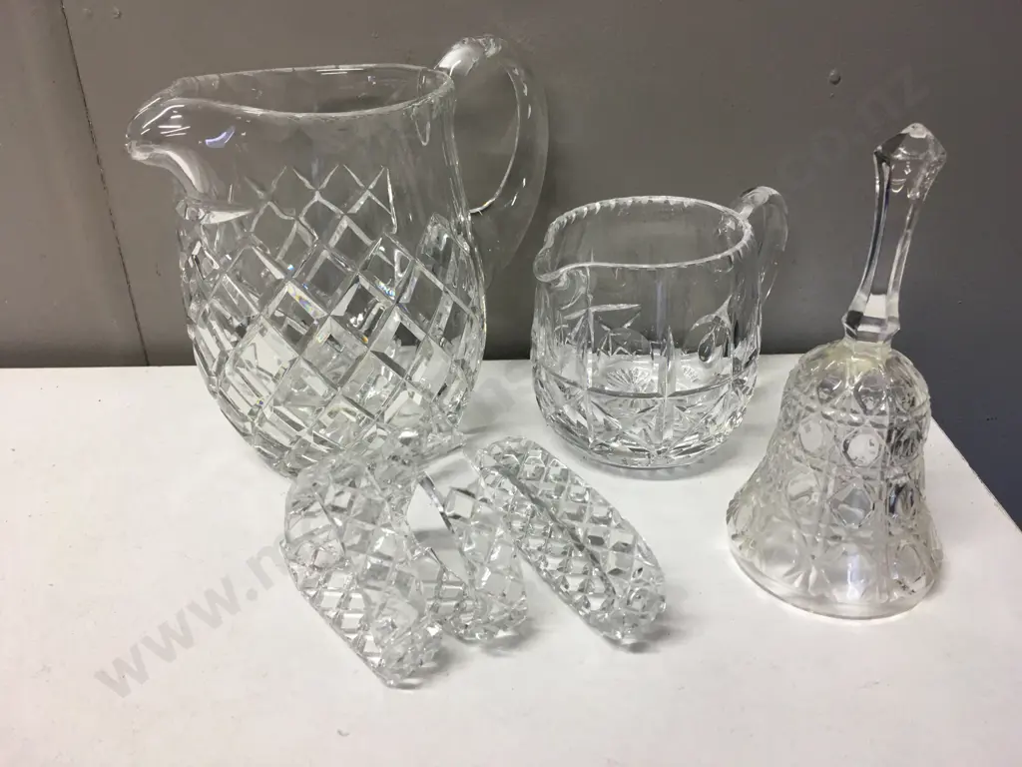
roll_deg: +0.2
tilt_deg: -27.0
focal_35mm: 29
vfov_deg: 48.2
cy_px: 384
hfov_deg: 61.7
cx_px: 511
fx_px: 856
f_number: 2.2
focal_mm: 4.15
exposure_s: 1/33
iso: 40
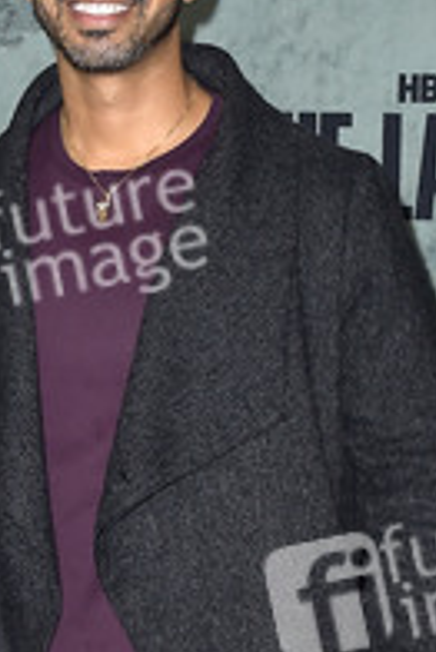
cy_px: 416
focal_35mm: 98
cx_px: 135
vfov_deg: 20.8
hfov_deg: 14.0
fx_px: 1777
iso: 640
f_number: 6.3
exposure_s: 1/250
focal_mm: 48
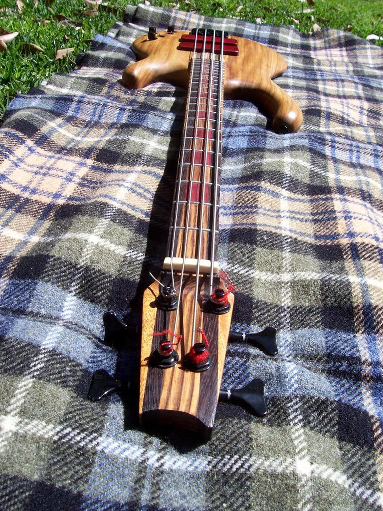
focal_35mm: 34
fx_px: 502
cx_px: 192
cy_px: 256
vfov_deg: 54.0
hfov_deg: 41.8
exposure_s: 1/374
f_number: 5.1
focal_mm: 5.6
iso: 80
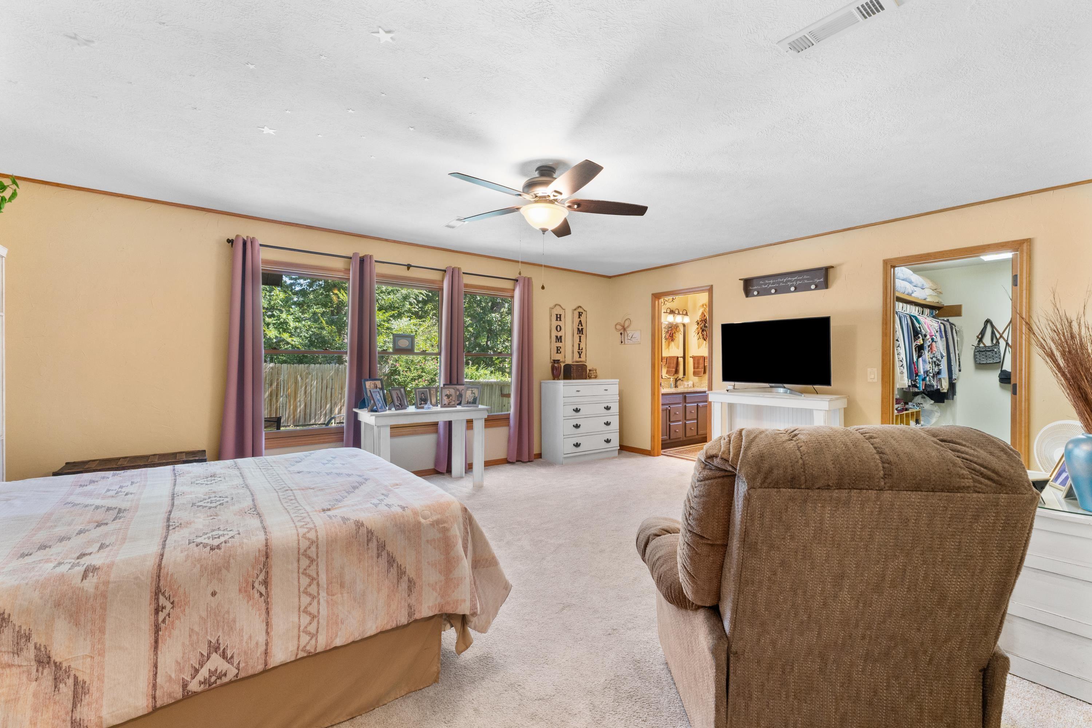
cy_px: 364
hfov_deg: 100.4
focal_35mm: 15
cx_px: 546
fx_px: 455
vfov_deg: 77.3
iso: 500
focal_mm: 10
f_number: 7.1
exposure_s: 1/2.5
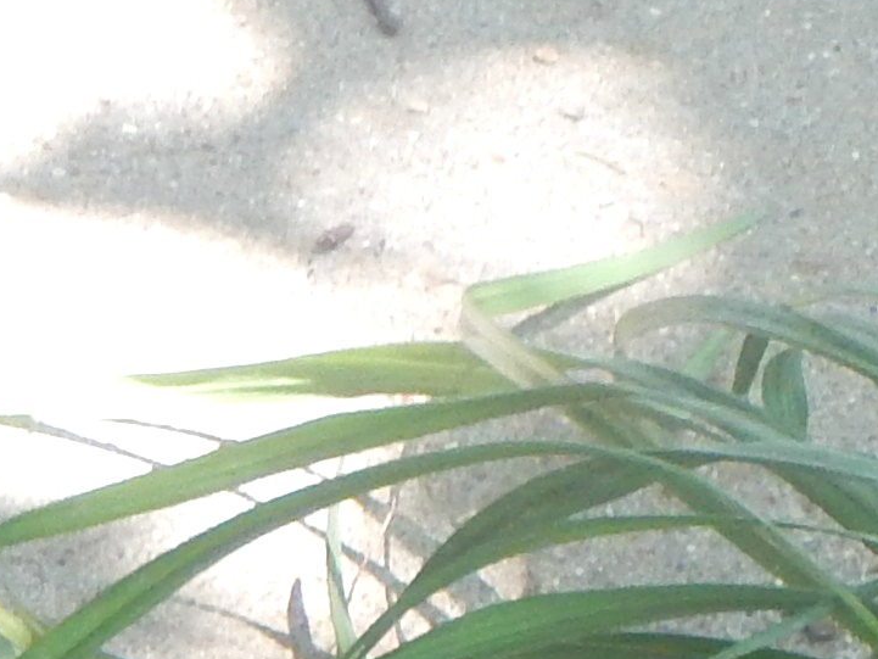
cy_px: 1217
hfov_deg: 3.6
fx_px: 13775
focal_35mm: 543
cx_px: 2051
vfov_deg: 2.7
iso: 200
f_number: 4.3
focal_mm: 15.3
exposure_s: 1/30
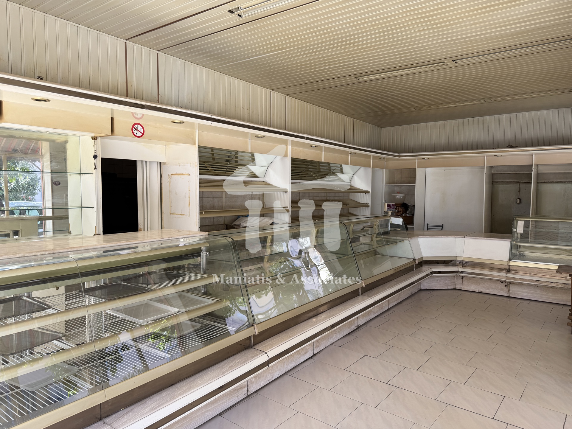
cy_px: 214
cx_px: 286
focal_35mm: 24
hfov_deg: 71.6
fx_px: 397
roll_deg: -0.2
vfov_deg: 56.8
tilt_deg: -2.8
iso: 64
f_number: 1.78
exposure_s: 1/192
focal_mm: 6.76
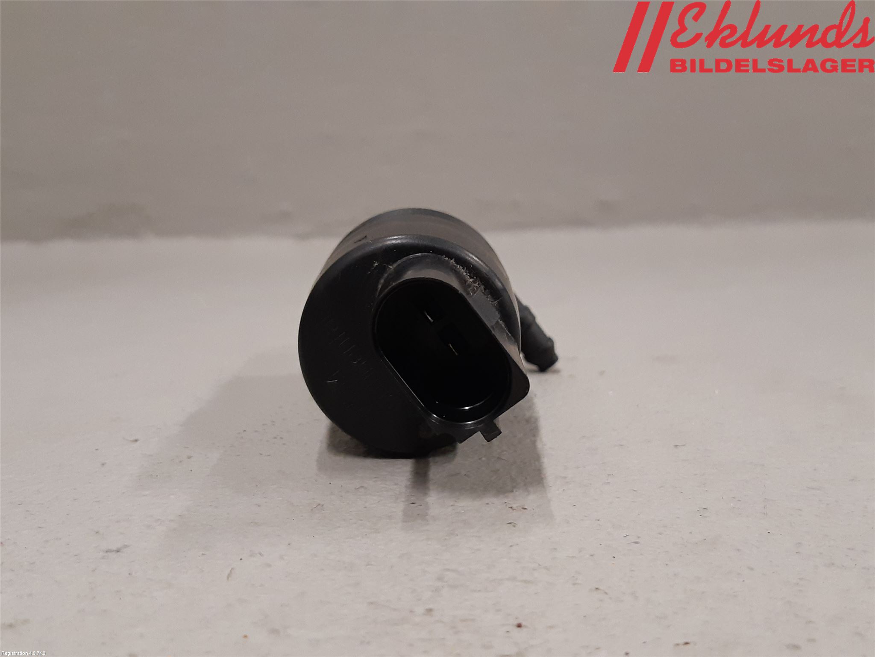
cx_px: 438
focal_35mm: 26
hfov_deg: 67.3
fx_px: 657
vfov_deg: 53.1
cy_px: 328
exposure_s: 1/50
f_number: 1.7
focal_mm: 3.93
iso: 200
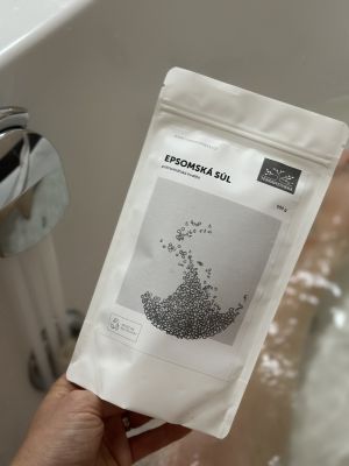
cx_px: 174
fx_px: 645
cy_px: 233
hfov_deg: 30.3
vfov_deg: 39.7
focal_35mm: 48
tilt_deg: -47.1
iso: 250
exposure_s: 1/33
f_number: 1.78
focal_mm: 6.86
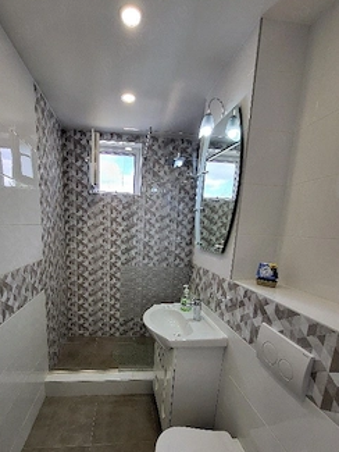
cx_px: 144
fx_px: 209
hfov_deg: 77.7
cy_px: 268
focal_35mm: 16
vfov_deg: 93.4
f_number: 2.2
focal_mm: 1.74
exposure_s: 1/50.3
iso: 64
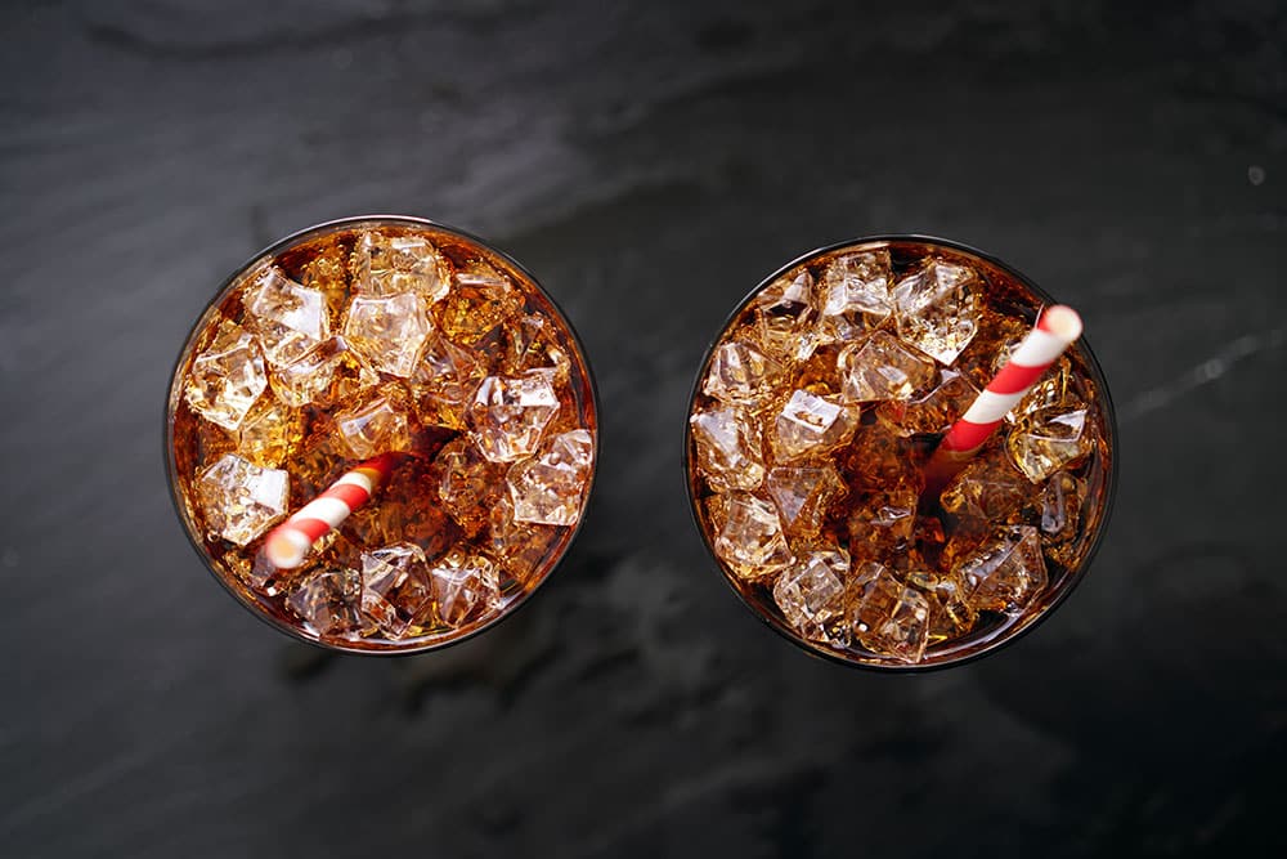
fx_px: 1966
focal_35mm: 55
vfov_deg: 24.6
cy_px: 430
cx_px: 644
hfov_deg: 36.2
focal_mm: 55
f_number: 2.5
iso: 100
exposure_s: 1/160
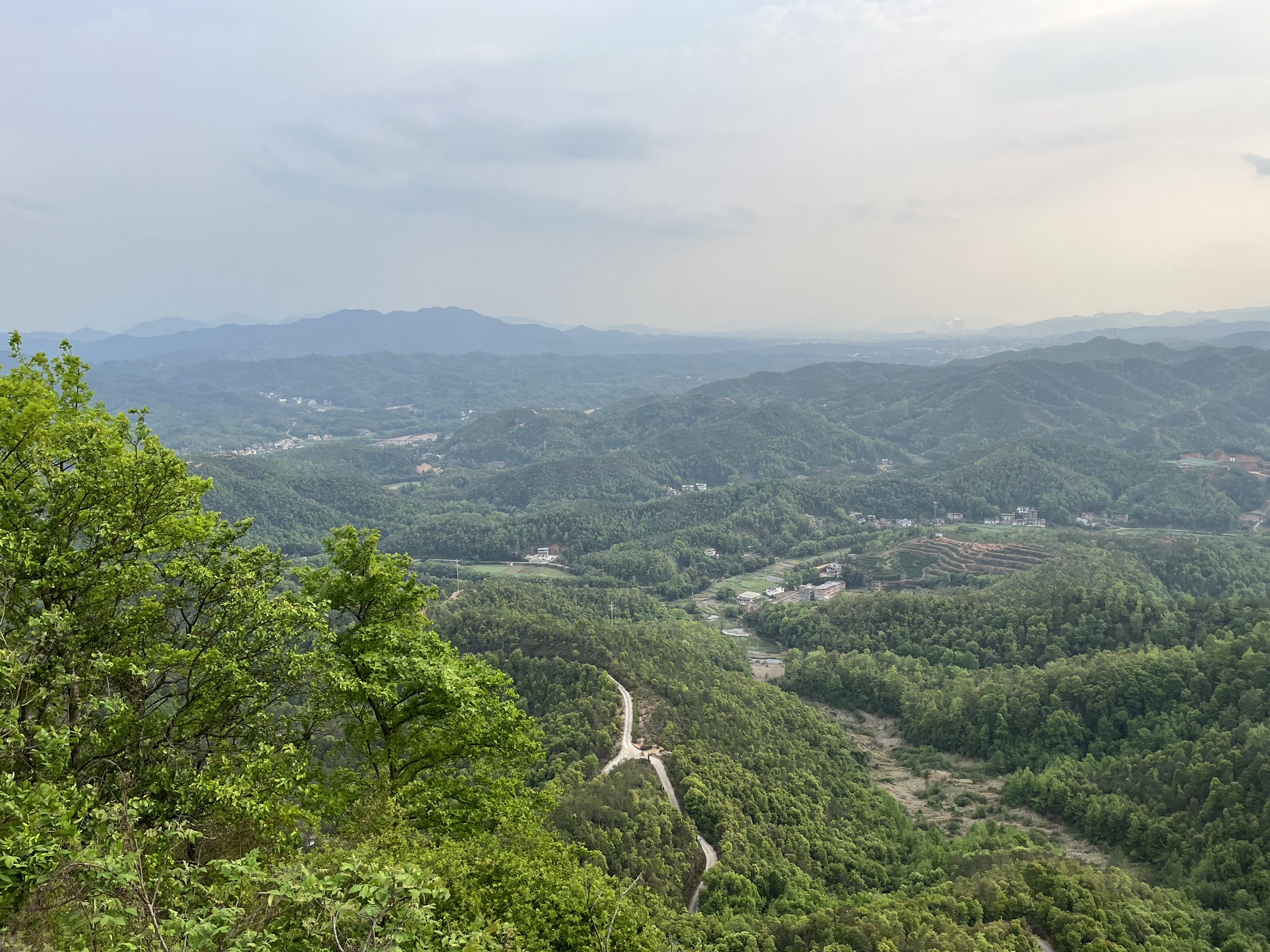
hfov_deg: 65.3
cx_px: 644
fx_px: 990
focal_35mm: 27
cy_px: 484
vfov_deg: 51.3
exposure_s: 1/1721
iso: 50
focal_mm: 5.1
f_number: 1.6
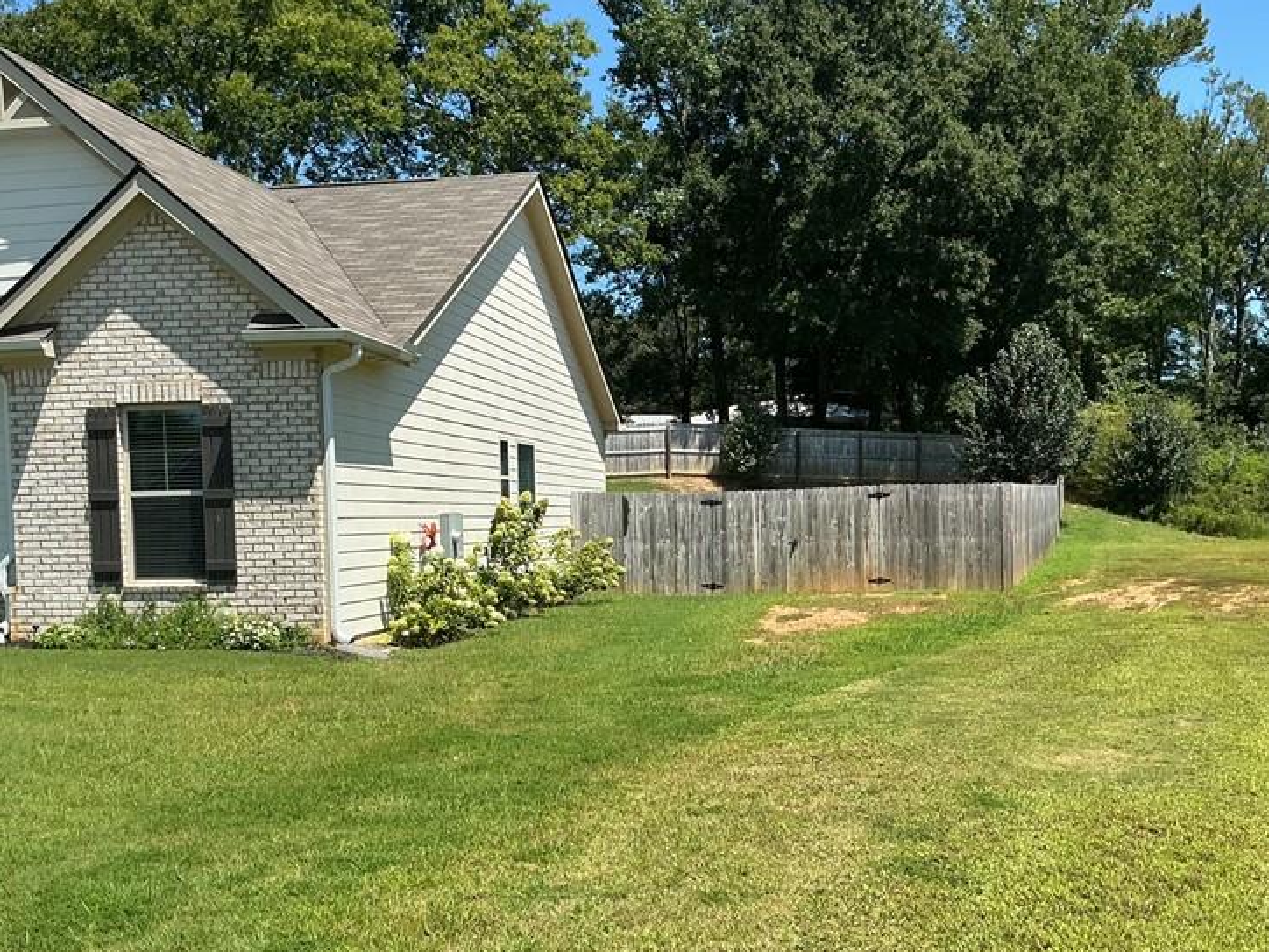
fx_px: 1503
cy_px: 586
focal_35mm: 41
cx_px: 642
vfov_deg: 35.0
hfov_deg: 45.8
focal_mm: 3
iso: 25
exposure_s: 1/1451
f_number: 1.8
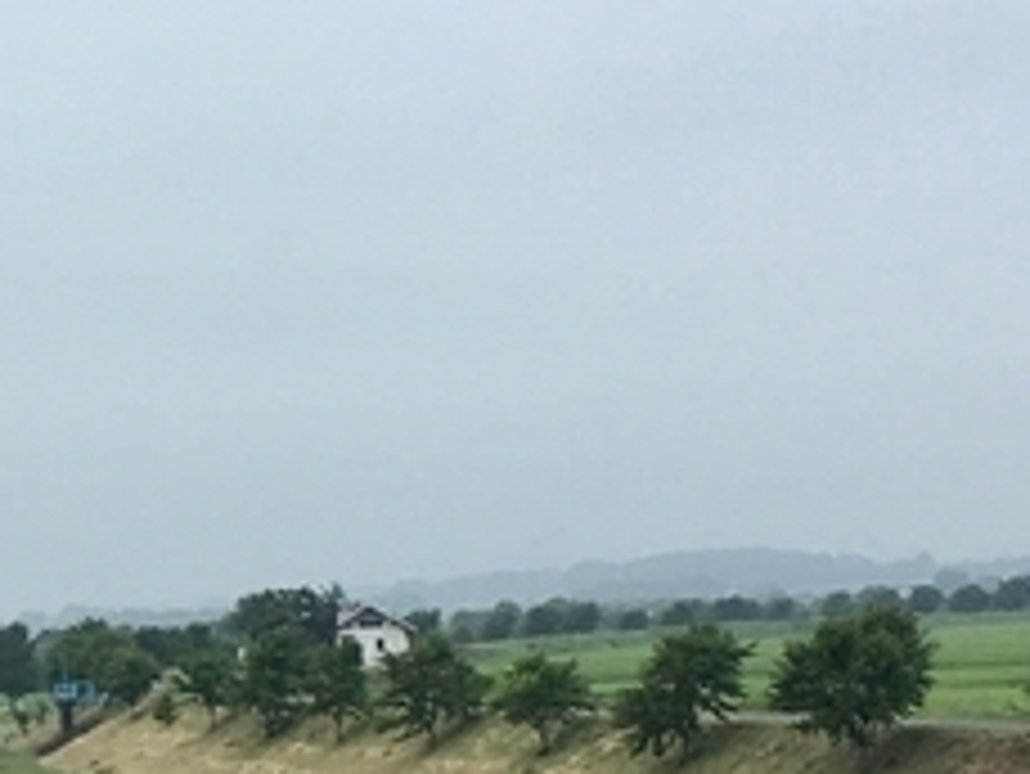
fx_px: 4525
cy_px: 612
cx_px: -409
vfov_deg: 9.7
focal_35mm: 152
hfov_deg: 12.5
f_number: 2.2
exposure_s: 1/801
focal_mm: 4.15
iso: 25
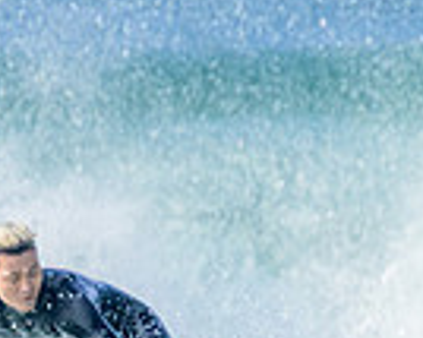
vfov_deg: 0.5
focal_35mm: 3259
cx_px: 341
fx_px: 40770
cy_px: 592
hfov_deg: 0.6
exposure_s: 1/1600
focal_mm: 800
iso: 3600
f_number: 11
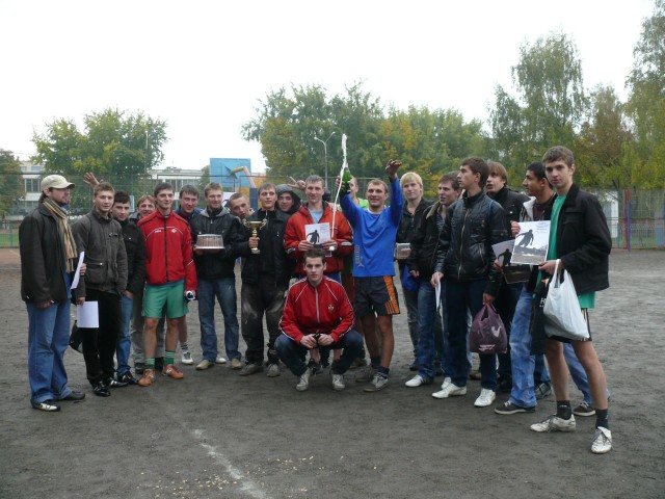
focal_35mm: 35
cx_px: 332
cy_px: 250
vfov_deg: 40.7
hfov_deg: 52.6
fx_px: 672
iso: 200
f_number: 2.8
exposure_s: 1/200
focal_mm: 7.4
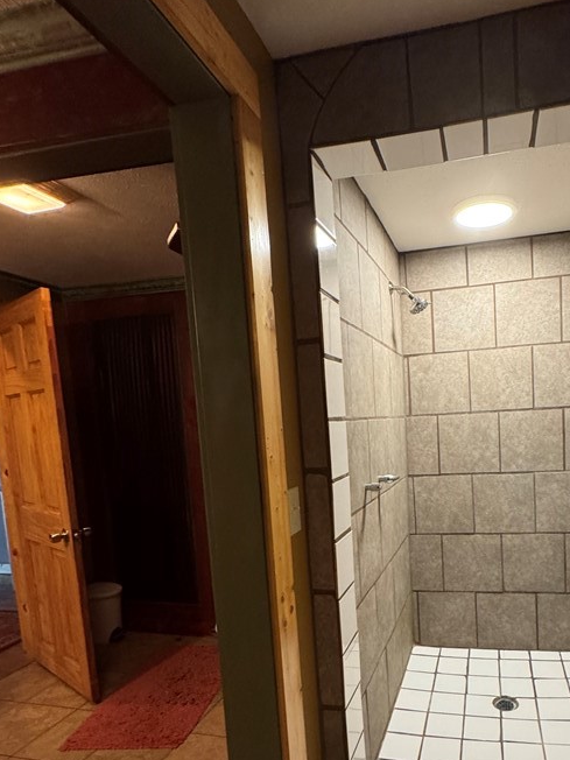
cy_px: 469
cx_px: 402
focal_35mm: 22
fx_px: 483
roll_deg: +3.7
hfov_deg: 58.9
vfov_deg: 75.2
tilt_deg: -5.5
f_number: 2.2
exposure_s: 1/60
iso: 400
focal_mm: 2.22
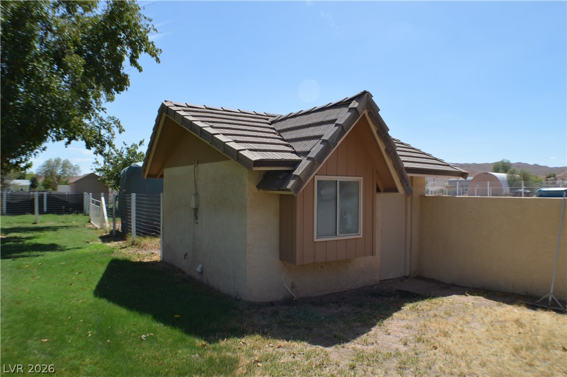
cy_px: 188
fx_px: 519
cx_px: 284
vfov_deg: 39.9
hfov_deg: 57.3
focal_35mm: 33
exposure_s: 1/200
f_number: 7.1
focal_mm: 22
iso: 100
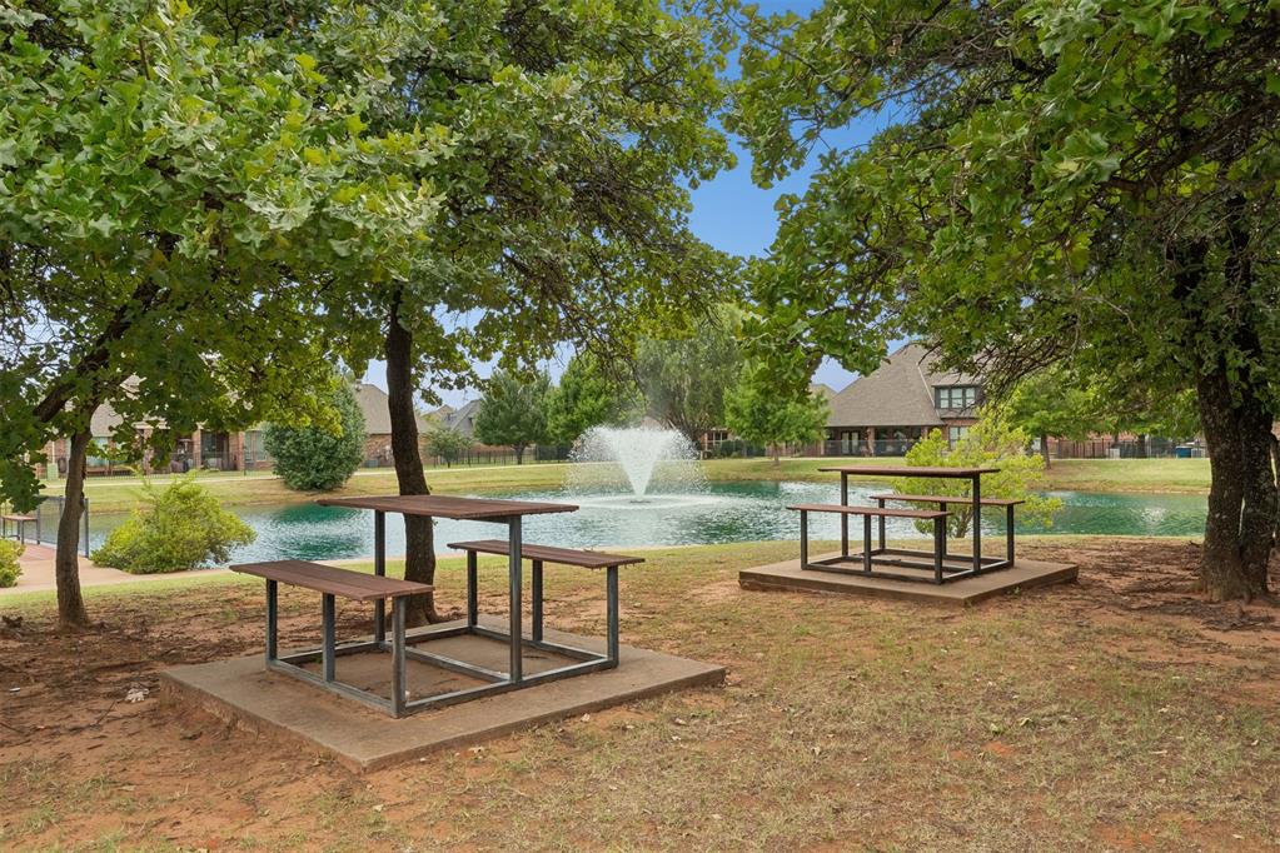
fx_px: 987
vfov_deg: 46.8
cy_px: 426
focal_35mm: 28
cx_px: 640
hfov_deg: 65.9
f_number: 8
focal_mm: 18.5
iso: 200
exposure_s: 1/400
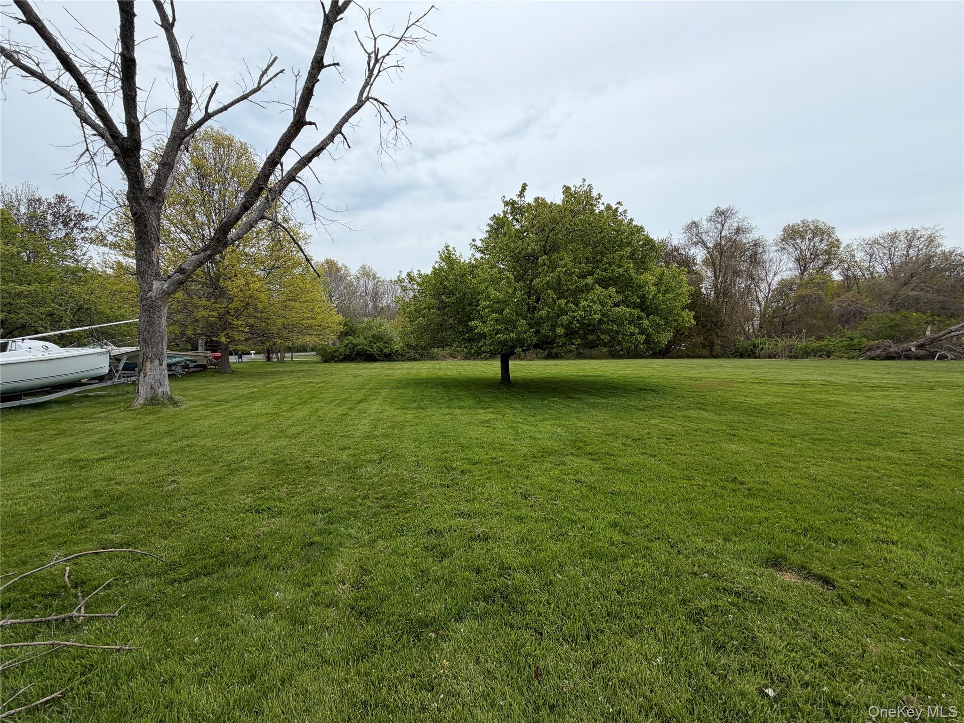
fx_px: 390
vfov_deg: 85.7
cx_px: 482
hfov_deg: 102.1
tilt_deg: -1.2
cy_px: 362
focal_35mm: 14
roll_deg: +0.6
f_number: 2.2
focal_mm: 2.22
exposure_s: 1/770
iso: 32
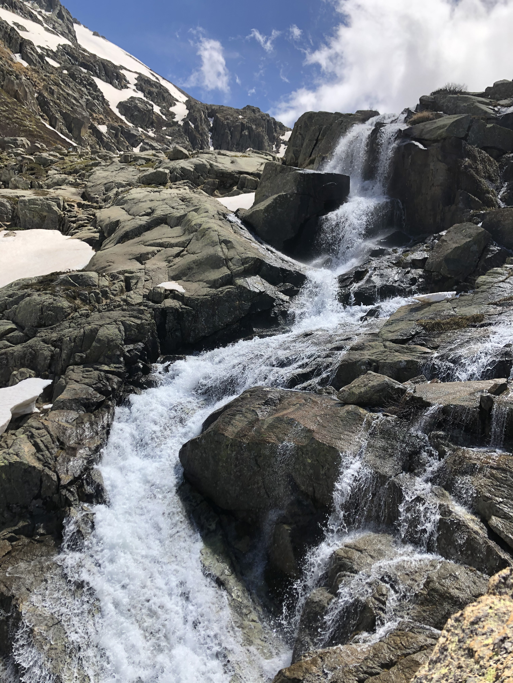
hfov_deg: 49.7
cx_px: 256
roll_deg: -3.2
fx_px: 553
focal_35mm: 28
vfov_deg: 63.4
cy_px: 342
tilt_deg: +0.0
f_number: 1.8
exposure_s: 1/1656
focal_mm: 4
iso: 20
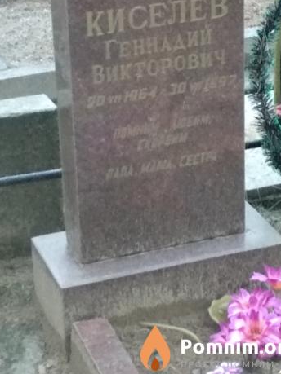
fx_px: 368
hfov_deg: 41.8
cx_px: 145
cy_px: 130
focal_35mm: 34
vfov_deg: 53.1
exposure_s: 1/12
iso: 2000
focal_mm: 3.81
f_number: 2.2
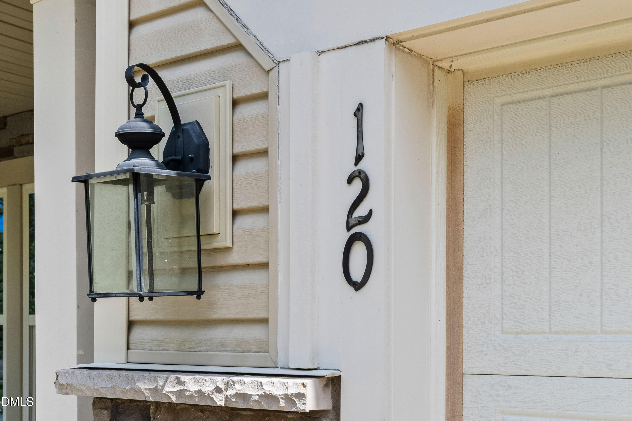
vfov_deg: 26.0
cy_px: 210
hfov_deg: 38.2
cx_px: 316
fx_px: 913
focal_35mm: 52
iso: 250
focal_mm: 35
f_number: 8
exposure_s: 1/500
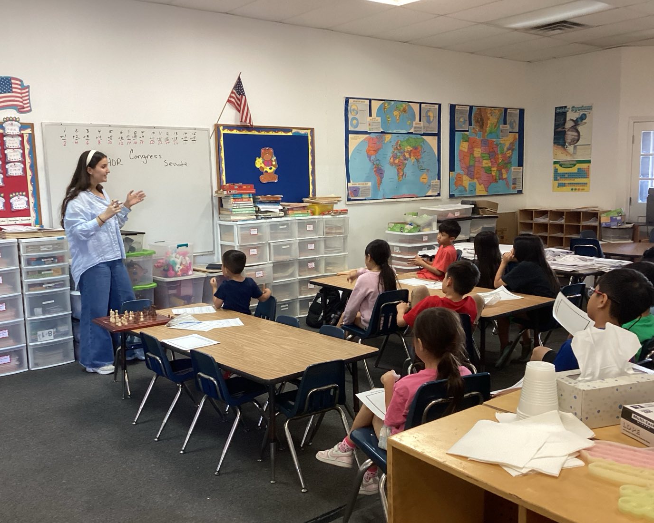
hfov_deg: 54.2
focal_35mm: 33
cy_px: 266
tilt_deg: -9.6
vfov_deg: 44.5
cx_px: 326
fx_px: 639
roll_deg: +1.4
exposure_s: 1/60
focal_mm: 3.3
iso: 160
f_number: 2.4
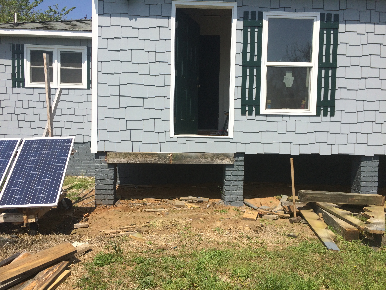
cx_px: 193
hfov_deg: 61.7
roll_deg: -1.6
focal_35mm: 29
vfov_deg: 48.2
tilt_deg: -3.6
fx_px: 323
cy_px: 145
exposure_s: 1/2740
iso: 32
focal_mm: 4.15
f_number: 2.2
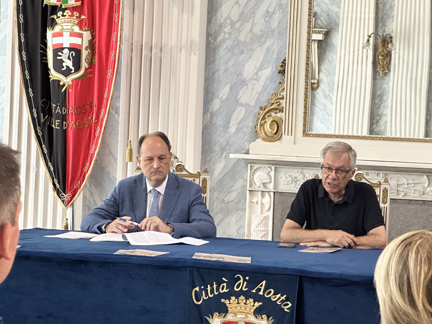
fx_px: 1260
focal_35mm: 101
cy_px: 153
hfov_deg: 19.4
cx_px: 280
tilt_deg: -0.5
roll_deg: -2.0
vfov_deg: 14.6
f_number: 2.8
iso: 400
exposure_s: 1/50
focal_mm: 9
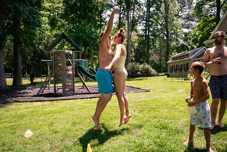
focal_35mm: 32
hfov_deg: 58.7
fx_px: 202
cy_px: 76
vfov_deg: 41.1
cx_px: 114
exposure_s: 1/2000
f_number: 2.8
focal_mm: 32
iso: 400
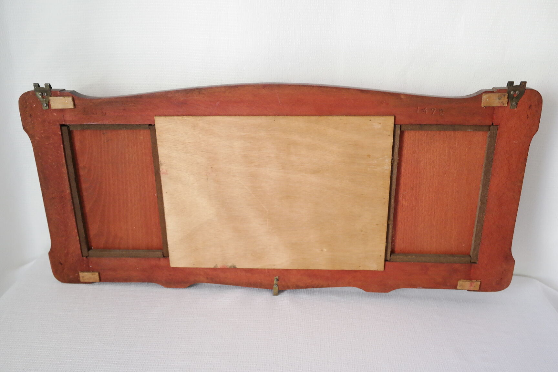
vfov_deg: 40.0
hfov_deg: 57.2
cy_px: 186
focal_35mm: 33
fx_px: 511
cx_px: 279
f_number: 5.6
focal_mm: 22
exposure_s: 1/30
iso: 1600
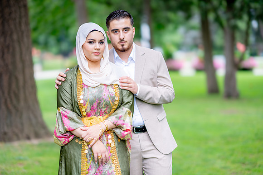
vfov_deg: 16.1
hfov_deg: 23.9
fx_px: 621
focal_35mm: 85
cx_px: 132
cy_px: 88
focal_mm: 85
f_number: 1.4
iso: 100
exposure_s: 1/1000
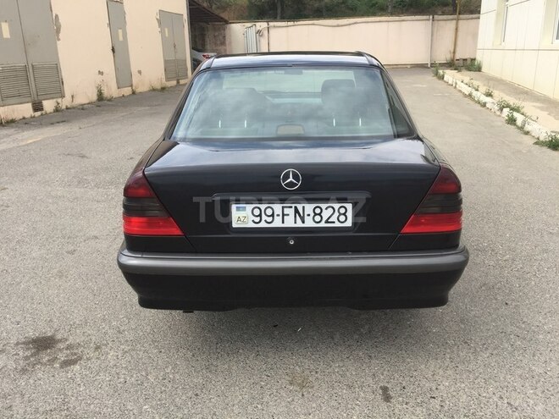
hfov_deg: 61.7
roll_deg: +2.1
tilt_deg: -17.6
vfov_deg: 48.2
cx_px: 280
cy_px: 210
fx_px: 468
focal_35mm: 29
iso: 32
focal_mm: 4.15
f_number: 2.2
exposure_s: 1/807
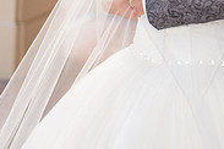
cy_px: -67
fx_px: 1381
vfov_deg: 6.1
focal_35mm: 222
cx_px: 245
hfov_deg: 9.2
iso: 800
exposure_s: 1/160
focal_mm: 70
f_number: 2.8
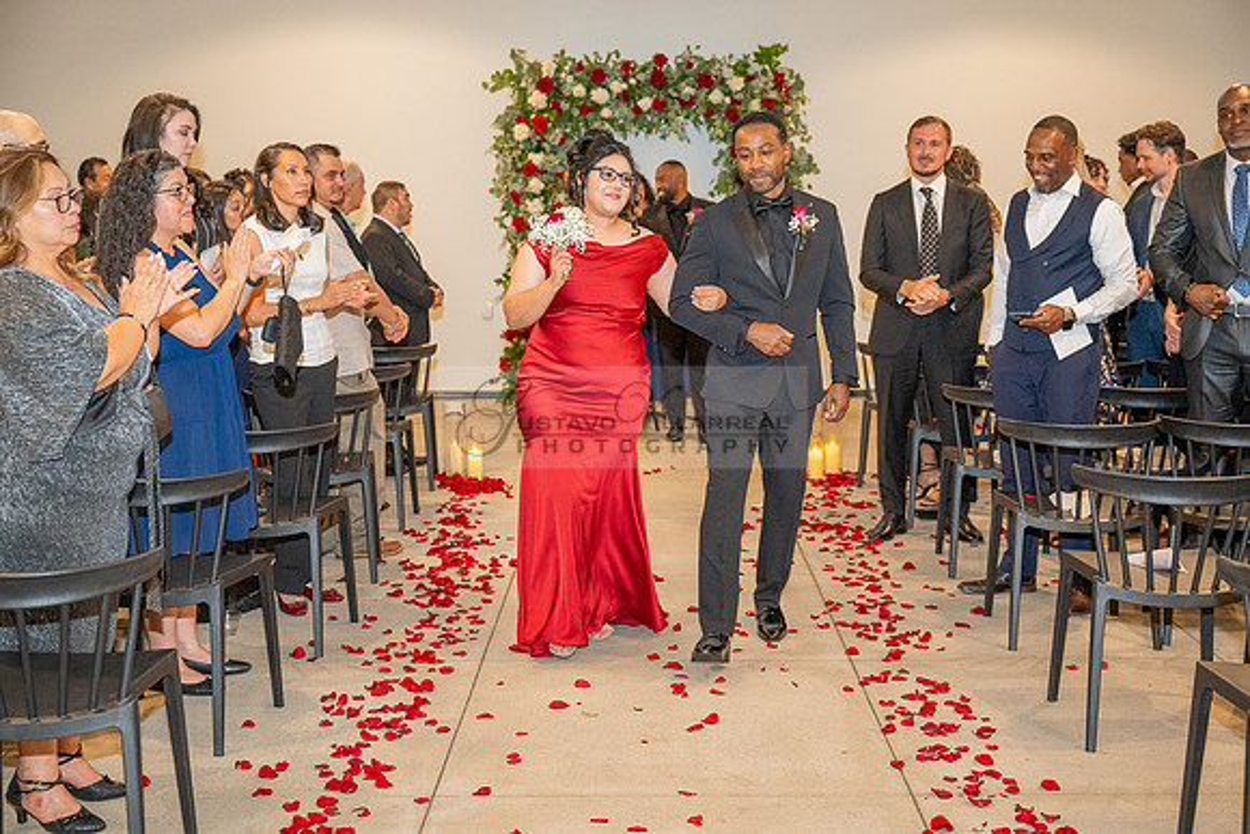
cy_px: 417
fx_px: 1563
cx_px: 625
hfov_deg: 43.6
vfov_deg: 29.9
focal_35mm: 45
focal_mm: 45
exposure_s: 1/200
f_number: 3.5
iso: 1250
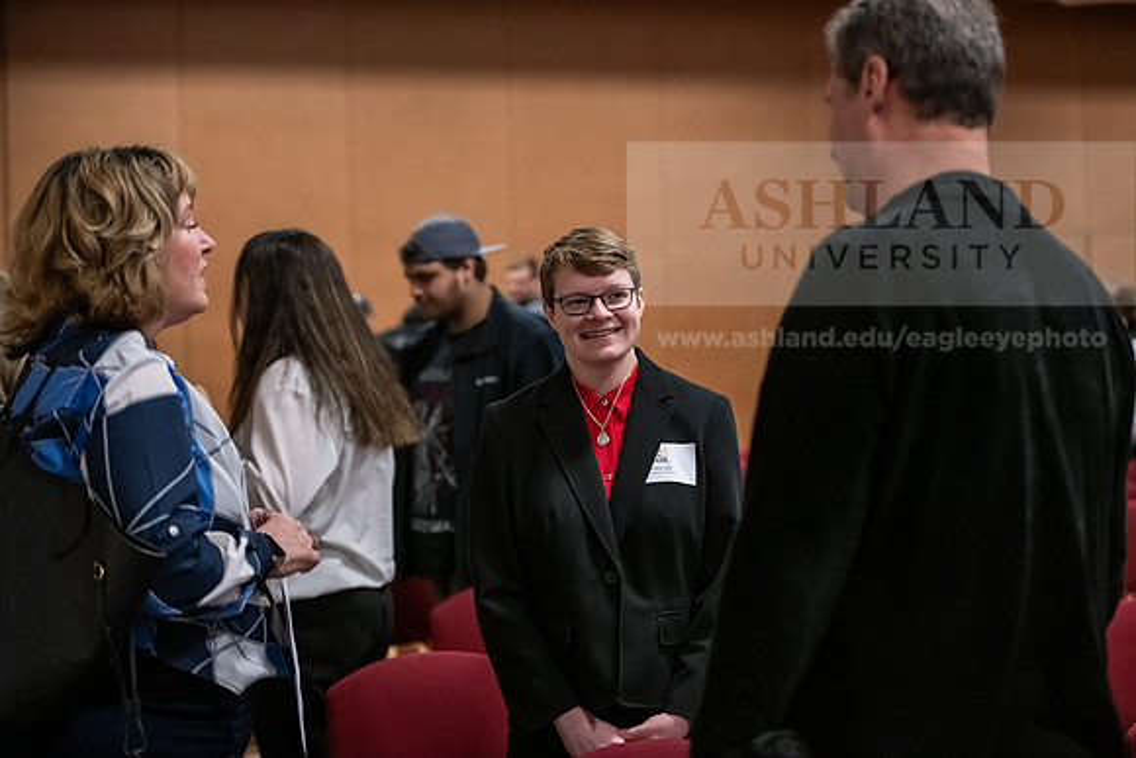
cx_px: 568
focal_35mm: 70
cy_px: 379
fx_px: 2209
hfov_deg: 28.8
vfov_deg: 19.5
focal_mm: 70
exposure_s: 1/200
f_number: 2.8
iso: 3200
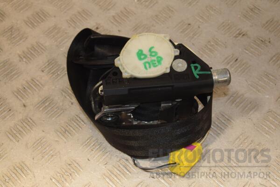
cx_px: 140
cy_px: 94
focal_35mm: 60
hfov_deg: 33.4
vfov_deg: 22.6
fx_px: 467
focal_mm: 40
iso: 800
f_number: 6.3
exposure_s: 1/200
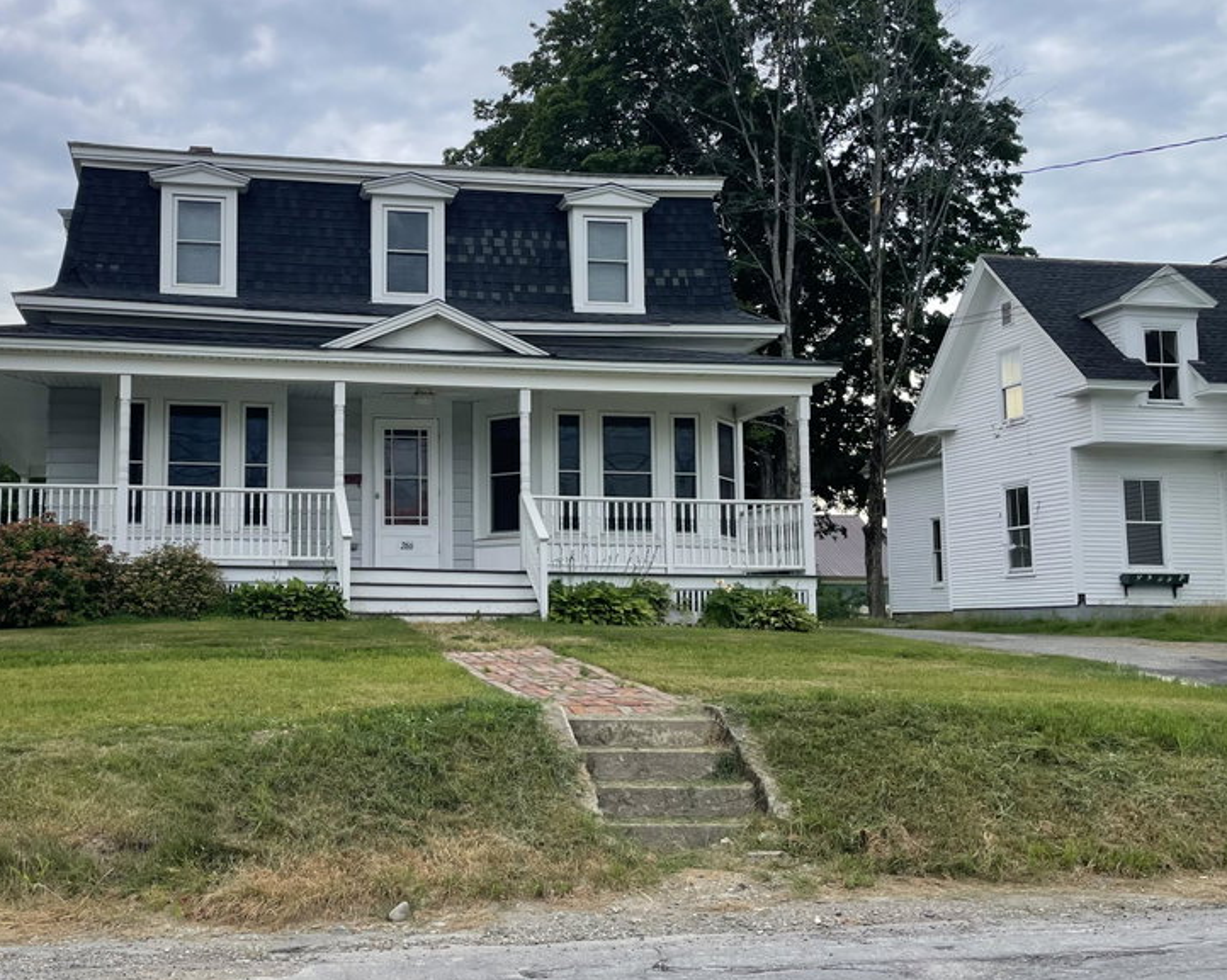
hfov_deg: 49.1
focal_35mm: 36
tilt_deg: +5.7
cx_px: 370
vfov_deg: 41.1
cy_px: 486
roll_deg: +0.0
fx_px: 1307
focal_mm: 4.2
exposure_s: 1/602
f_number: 1.6
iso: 32
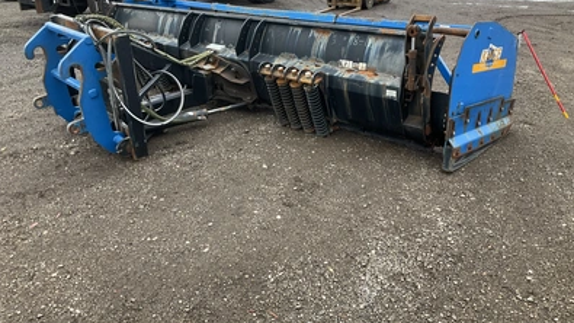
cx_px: 289
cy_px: 109
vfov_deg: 36.3
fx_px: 487
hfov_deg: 61.0
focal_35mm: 32
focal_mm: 3
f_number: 1.8
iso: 20
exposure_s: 1/122
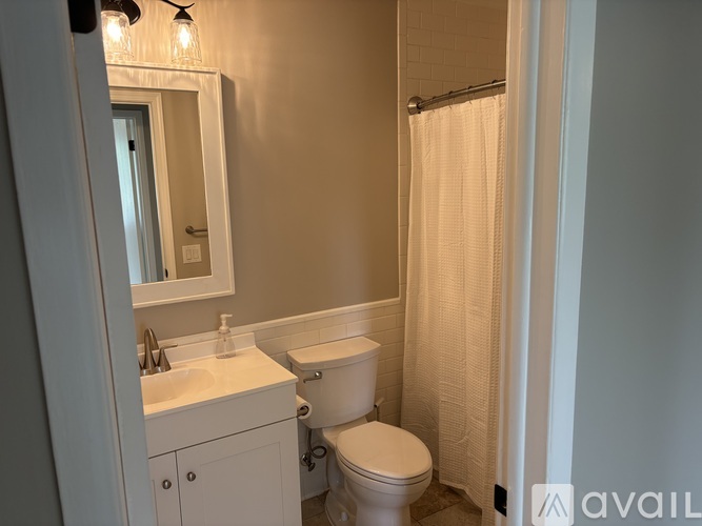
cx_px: 351
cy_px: 263
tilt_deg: -9.7
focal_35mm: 26
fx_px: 527
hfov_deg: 67.3
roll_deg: +1.5
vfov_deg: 53.0
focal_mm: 5.96
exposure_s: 1/60
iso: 100
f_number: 1.6
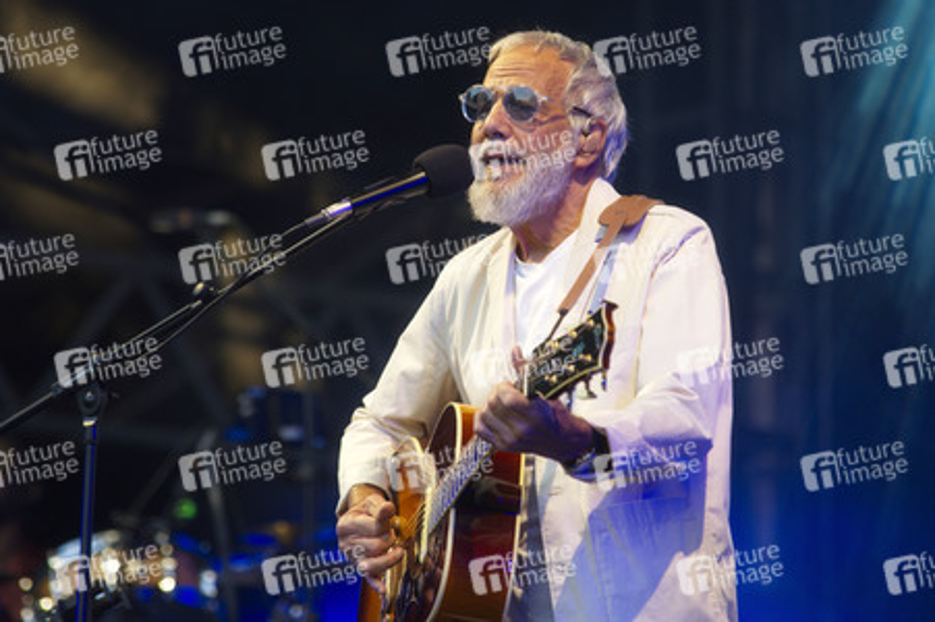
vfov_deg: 6.9
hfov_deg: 10.3
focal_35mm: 200
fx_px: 5190
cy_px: 311
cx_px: 468
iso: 800
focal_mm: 200
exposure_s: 1/500
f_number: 5
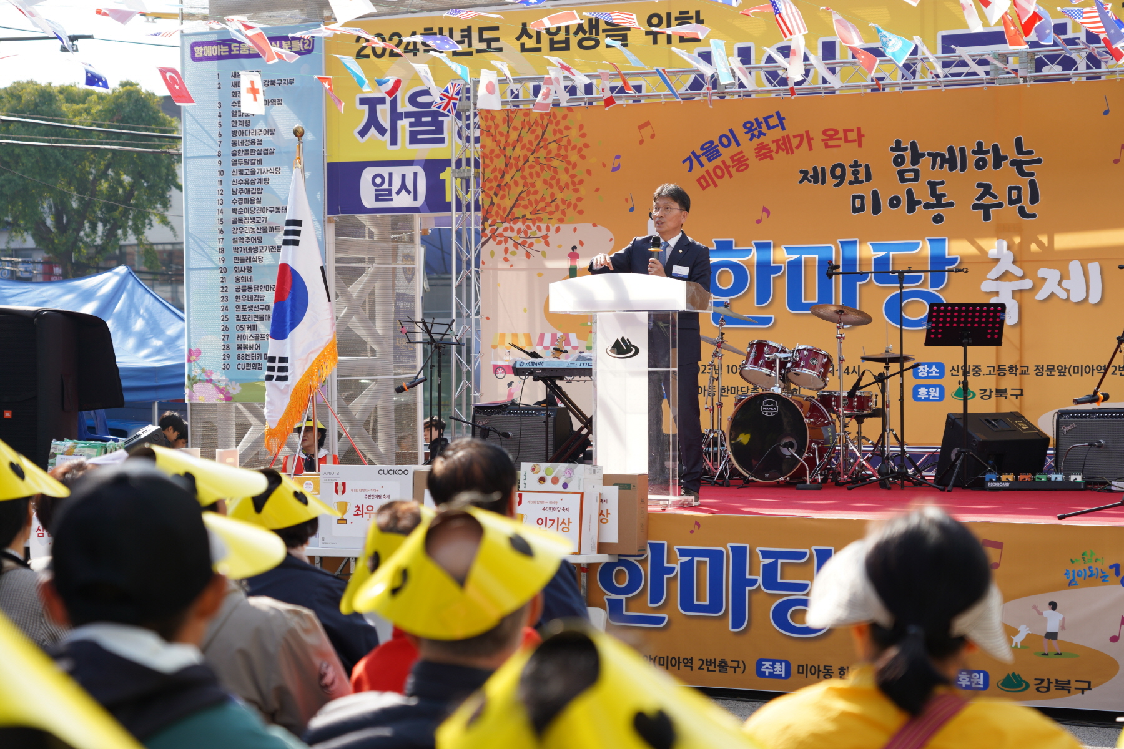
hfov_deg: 27.0
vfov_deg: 18.2
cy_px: 374
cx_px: 562
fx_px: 2341
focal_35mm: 75
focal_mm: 75
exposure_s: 1/200
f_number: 5
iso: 100
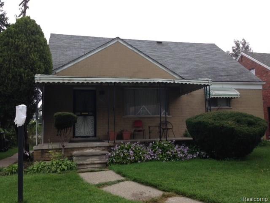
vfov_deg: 42.9
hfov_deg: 55.4
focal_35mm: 33
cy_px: 102
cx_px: 135
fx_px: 257
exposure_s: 1/188
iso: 50
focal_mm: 4.12
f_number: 2.4
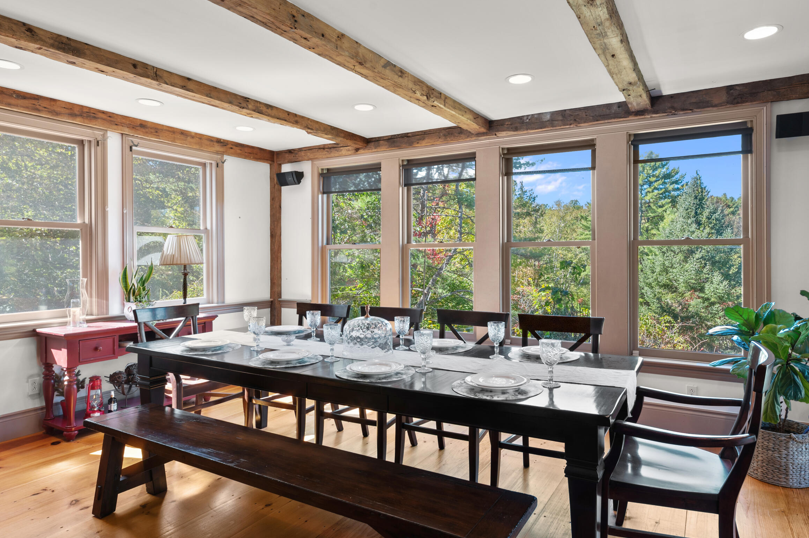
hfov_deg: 78.6
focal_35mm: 22
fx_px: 494
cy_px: 263
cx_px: 423
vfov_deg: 57.1
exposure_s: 1/3
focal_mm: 17
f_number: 9
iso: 320
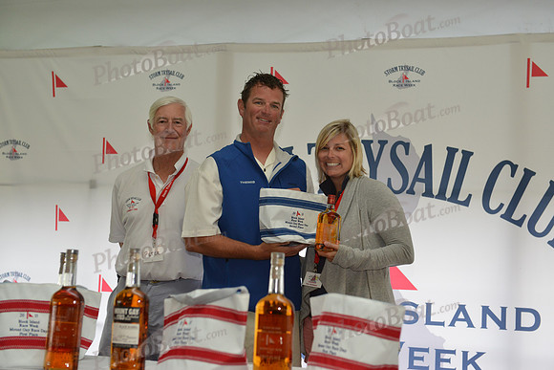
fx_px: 1077
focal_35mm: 70
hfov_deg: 28.8
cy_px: 185
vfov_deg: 19.5
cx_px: 277
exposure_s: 1/250
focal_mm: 70
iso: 1600
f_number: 4.5
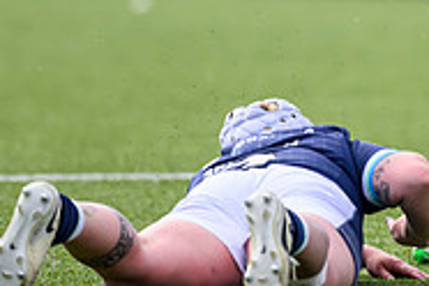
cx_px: 625
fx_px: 14907
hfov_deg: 1.6
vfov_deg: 1.1
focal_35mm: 1251
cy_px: -151
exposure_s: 1/2500
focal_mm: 400
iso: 800
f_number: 4
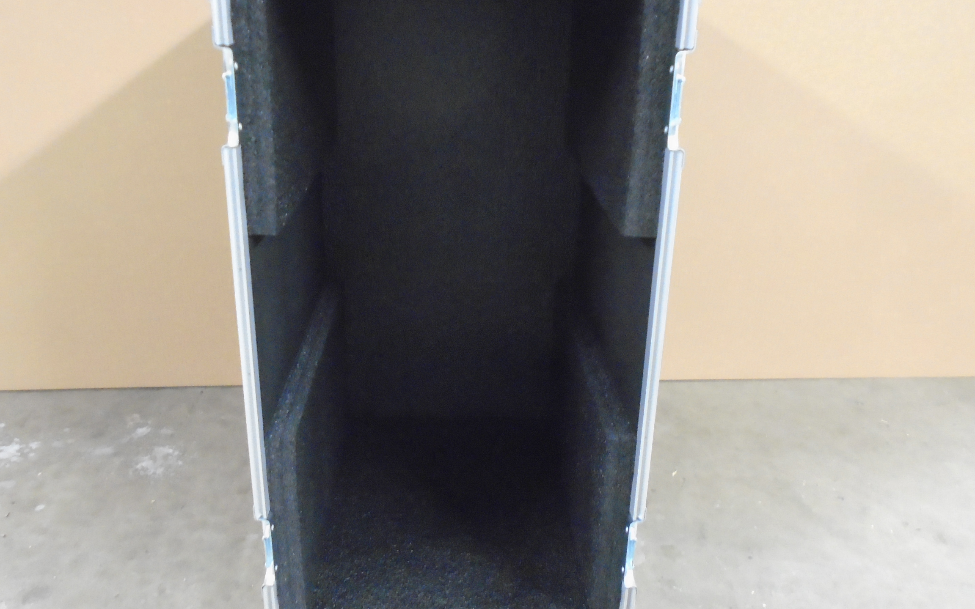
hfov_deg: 61.2
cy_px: 278
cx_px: 454
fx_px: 824
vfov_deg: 40.6
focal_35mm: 31
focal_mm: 4.6
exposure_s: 1/4
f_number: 3.2
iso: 800
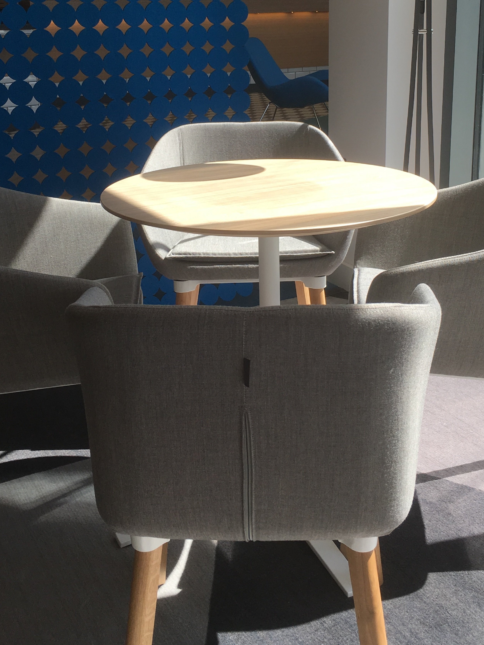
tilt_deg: -13.3
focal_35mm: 46
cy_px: 204
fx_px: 857
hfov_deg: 31.5
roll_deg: +0.4
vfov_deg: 40.6
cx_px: 252
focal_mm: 4.15
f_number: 2.2
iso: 25
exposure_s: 1/420
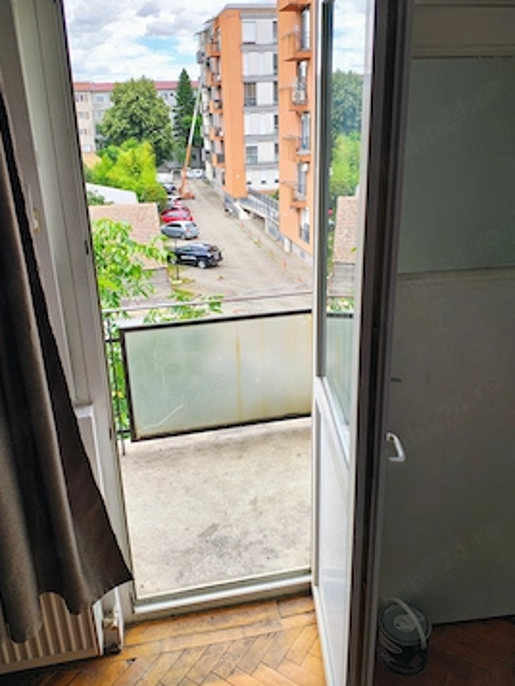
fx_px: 555
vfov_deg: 63.3
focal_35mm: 28
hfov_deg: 49.7
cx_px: 236
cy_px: 306
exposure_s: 1/205
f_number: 1.4
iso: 100
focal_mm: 5.89
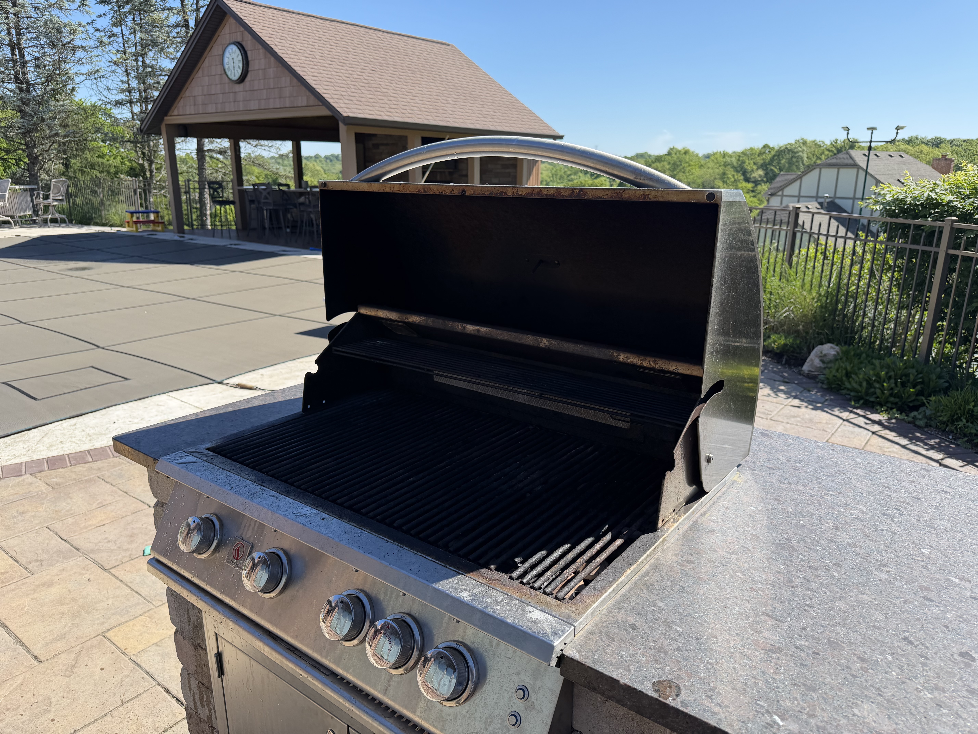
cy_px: 367
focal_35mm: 24
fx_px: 678
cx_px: 489
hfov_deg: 71.6
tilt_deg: -16.2
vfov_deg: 56.8
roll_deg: -0.1
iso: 100
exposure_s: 1/2525
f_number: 1.78
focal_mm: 6.76
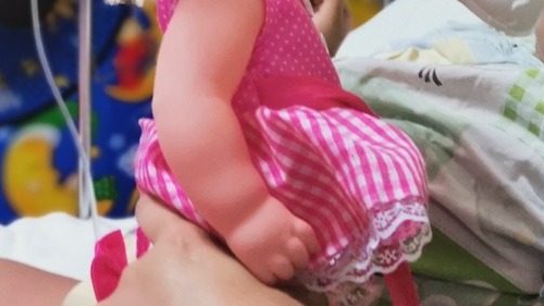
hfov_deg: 21.3
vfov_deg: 12.2
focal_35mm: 98
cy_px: 25
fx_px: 1413
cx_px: 491
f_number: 1.8
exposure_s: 1/33.3
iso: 320
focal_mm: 5.58
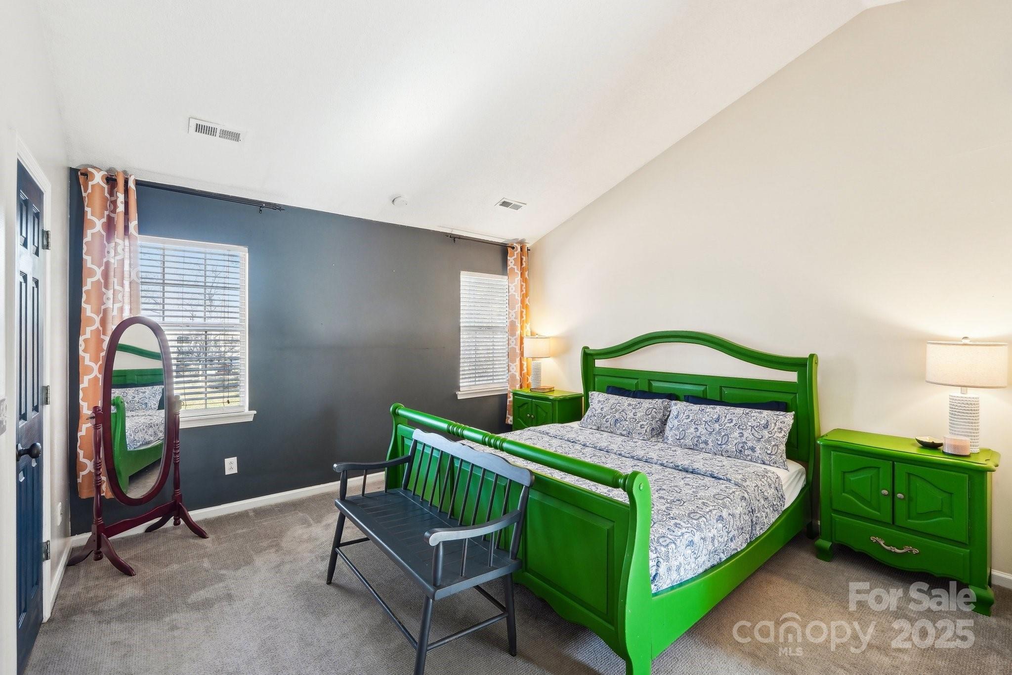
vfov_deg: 77.3
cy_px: 338
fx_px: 422
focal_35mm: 15
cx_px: 506
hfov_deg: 100.4
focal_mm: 10
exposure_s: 1/8
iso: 400
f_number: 8
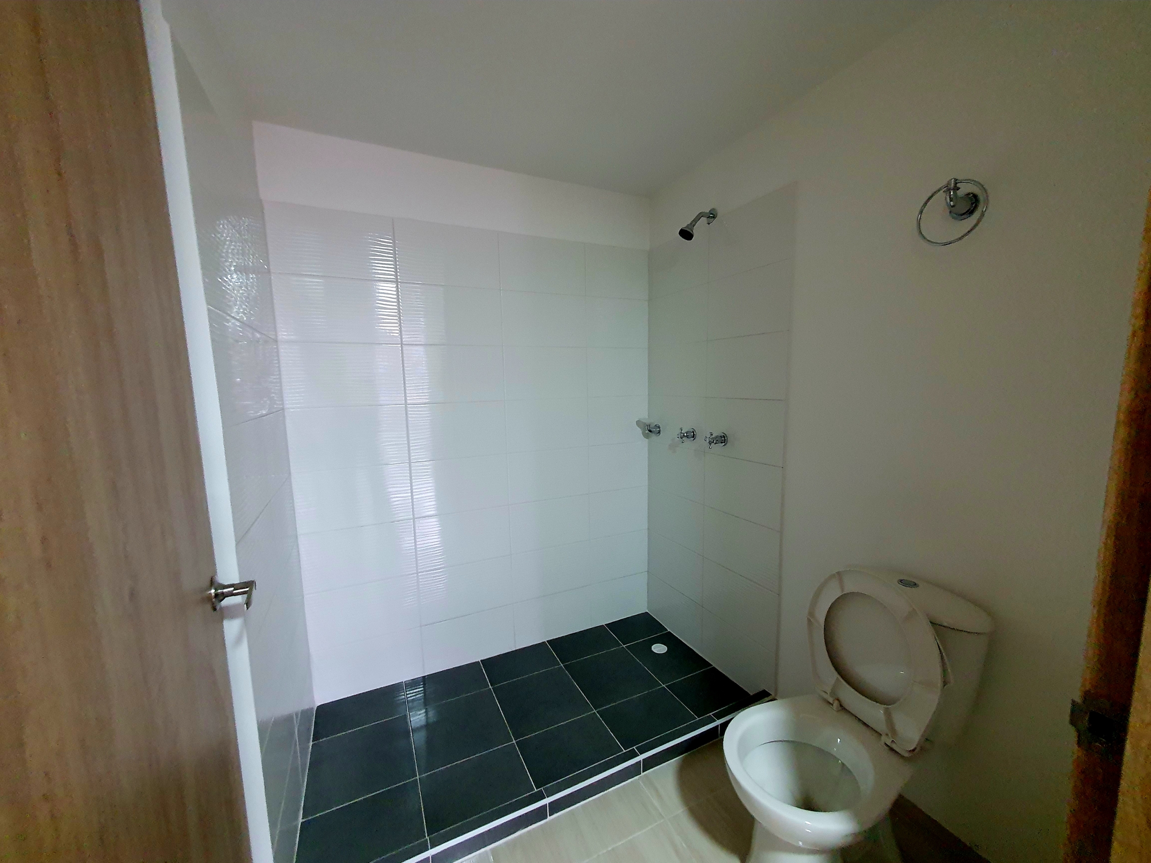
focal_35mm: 13
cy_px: 432
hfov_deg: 106.2
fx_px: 432
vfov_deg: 89.9
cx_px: 576
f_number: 2.2
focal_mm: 1.8
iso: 500
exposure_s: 1/30
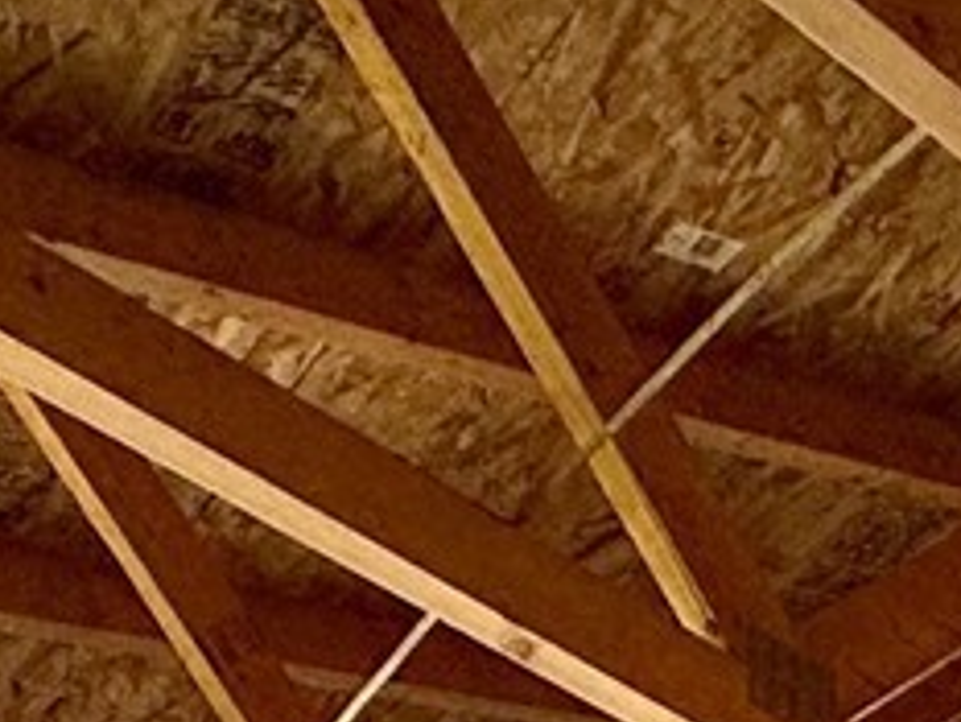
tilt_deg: +3.8
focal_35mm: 96
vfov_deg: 9.8
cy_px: 2393
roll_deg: -0.5
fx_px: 2666
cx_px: 916
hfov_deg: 19.9
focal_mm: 2.22
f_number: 2.2
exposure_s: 1/105
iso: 64
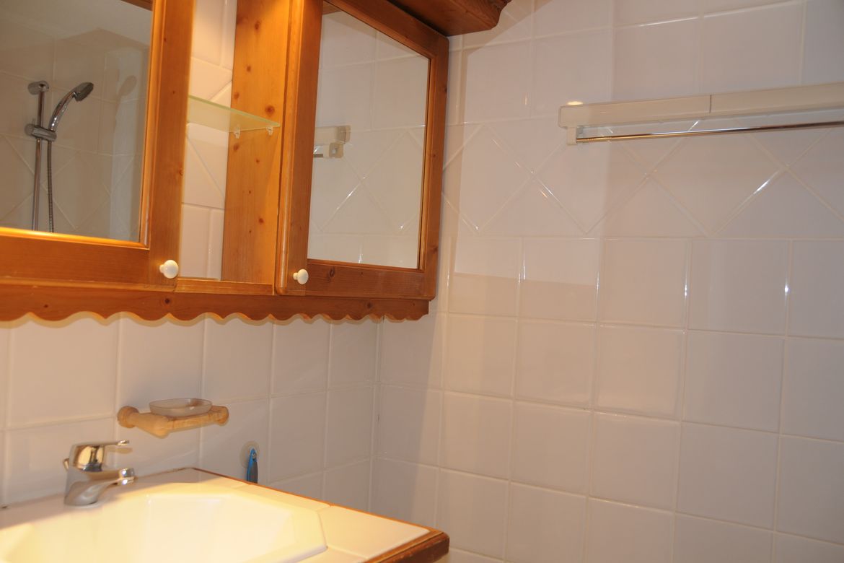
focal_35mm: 30
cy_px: 282
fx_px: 703
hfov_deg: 61.9
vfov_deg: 43.6
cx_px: 422
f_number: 3.5
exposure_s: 1/60
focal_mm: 20
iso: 200
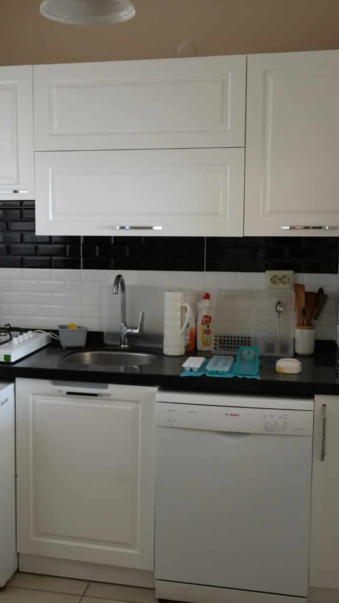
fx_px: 719
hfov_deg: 26.4
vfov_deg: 45.5
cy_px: 301
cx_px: 119
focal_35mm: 45
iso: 1000
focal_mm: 28
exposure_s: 1/160
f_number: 4
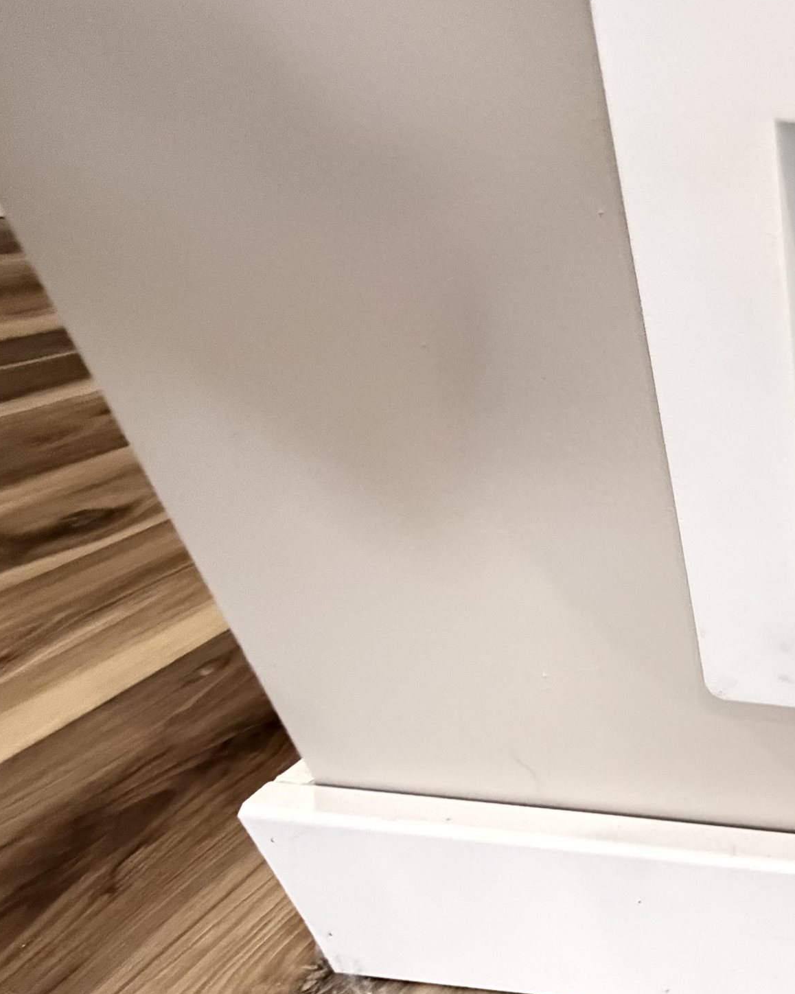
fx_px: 853
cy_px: 693
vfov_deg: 58.5
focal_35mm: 29
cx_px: 1002
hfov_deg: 35.9
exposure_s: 1/60
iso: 800
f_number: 2.2
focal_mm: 2.22
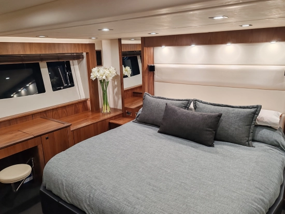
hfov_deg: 65.3
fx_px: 222
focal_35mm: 27
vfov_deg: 51.4
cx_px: 142
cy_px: 107
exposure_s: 1/50
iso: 640
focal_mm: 6.12
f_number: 1.9
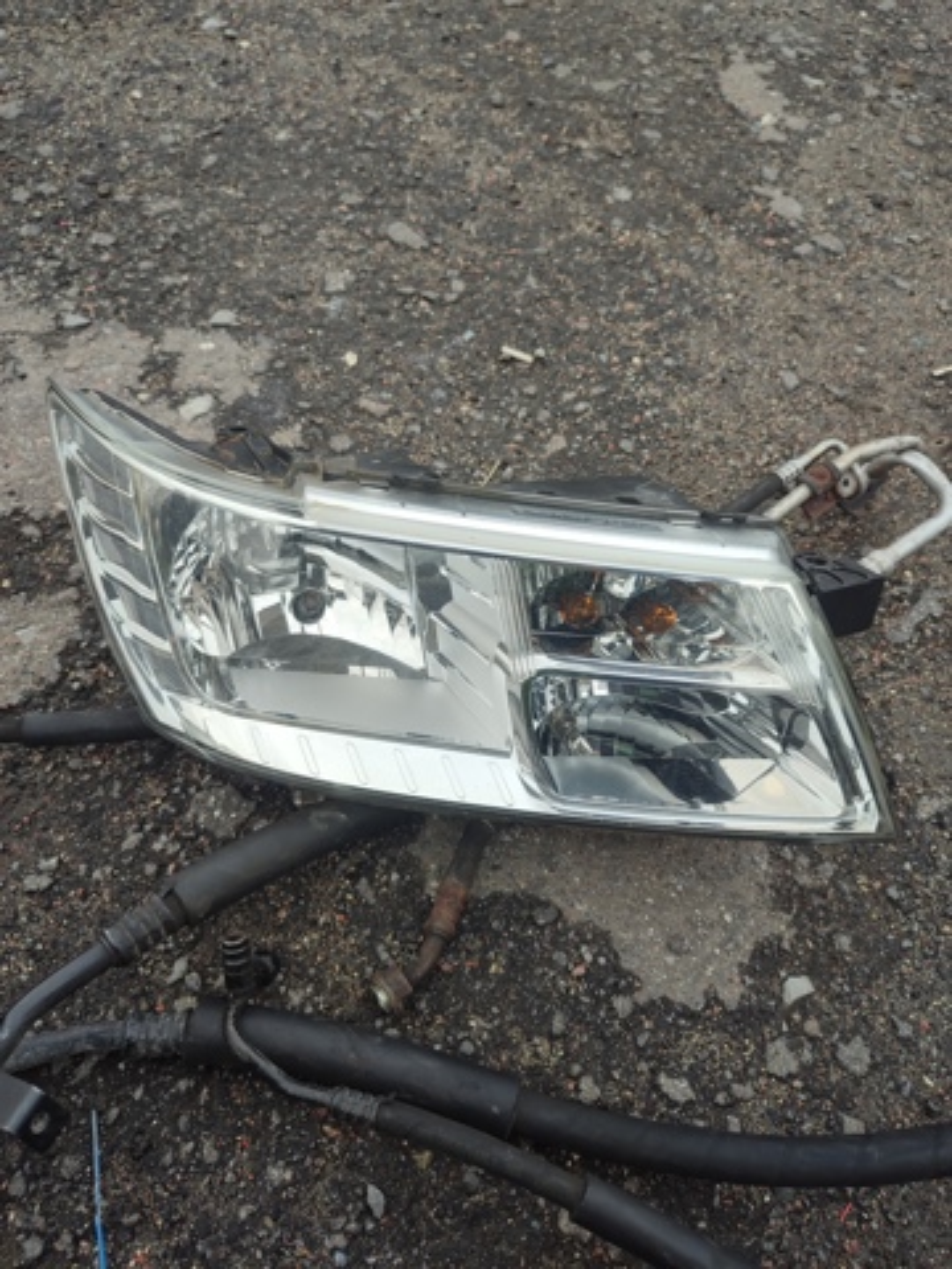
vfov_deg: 71.6
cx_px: 476
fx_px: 880
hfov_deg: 56.8
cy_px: 634
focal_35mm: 24
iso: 50
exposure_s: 1/112
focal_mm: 5.89
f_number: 1.89
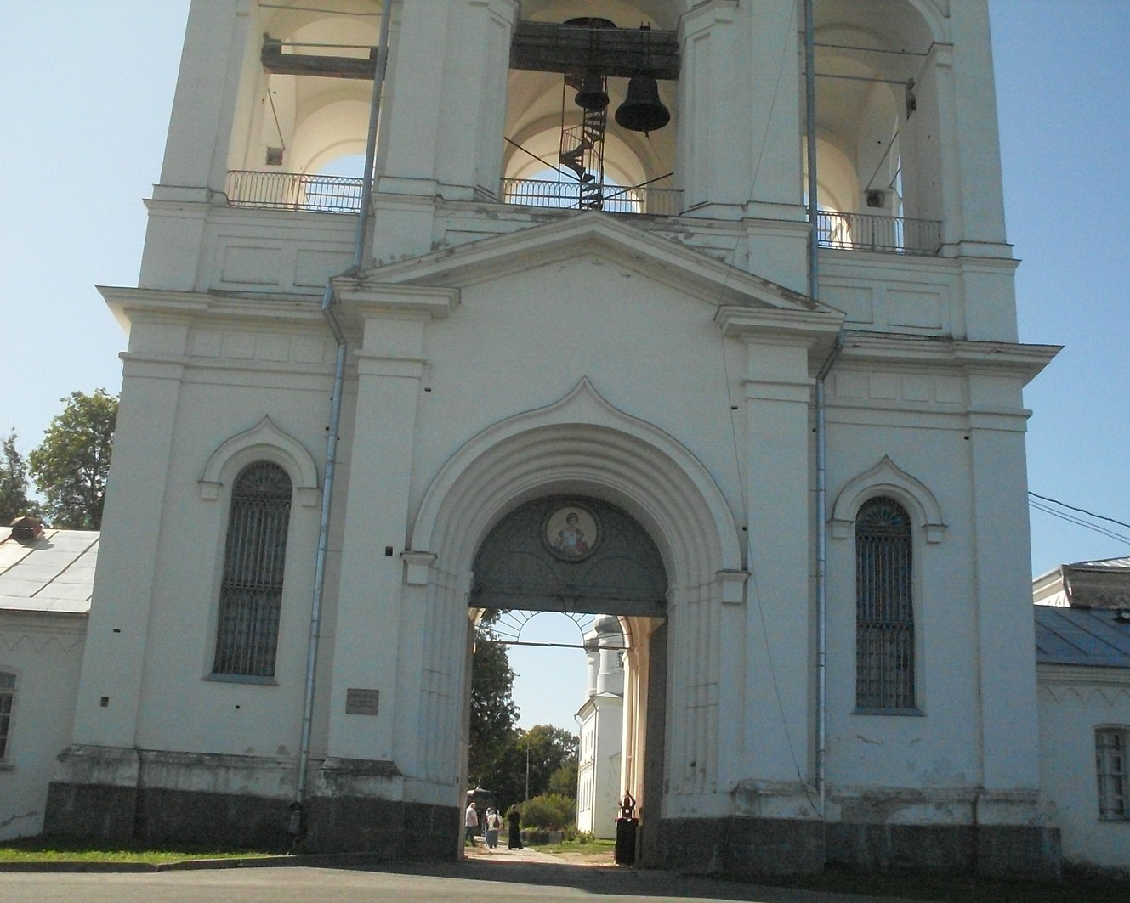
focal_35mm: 40
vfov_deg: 37.3
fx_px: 1338
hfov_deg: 45.8
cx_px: 594
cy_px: 455
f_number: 8.4
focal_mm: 6.3
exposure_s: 1/1000
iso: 400
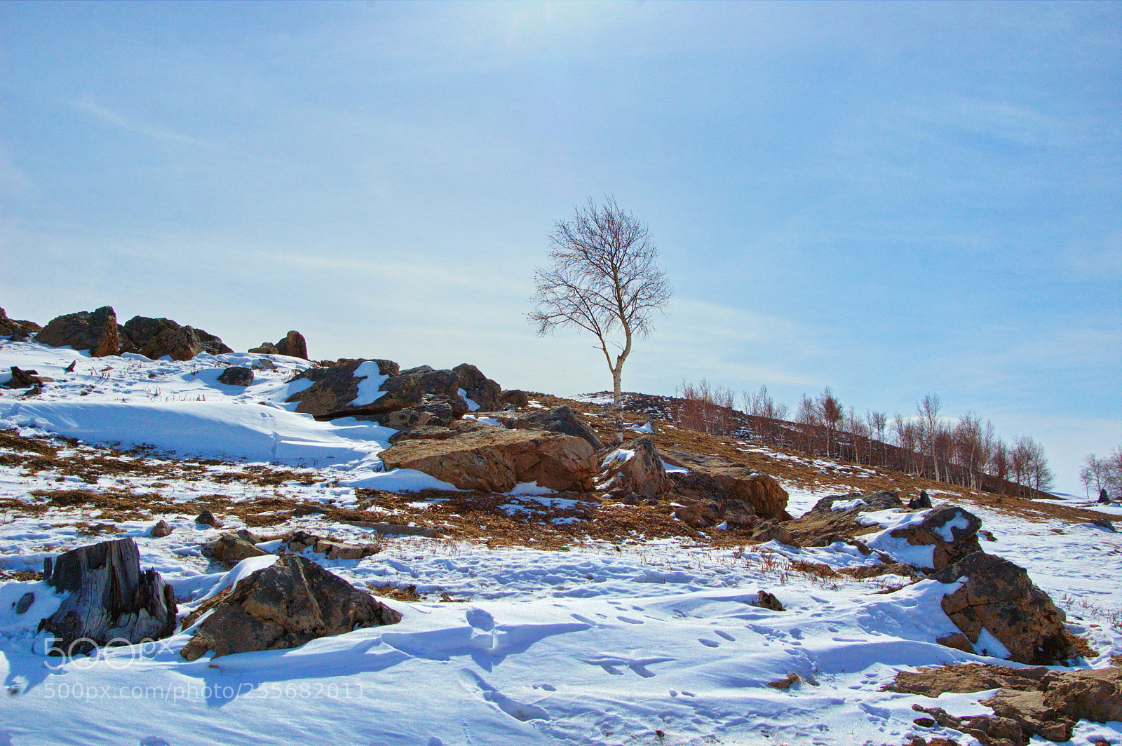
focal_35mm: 36
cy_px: 373
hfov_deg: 53.2
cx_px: 561
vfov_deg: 36.8
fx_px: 1121
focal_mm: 24
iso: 200
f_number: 11
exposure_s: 1/1600
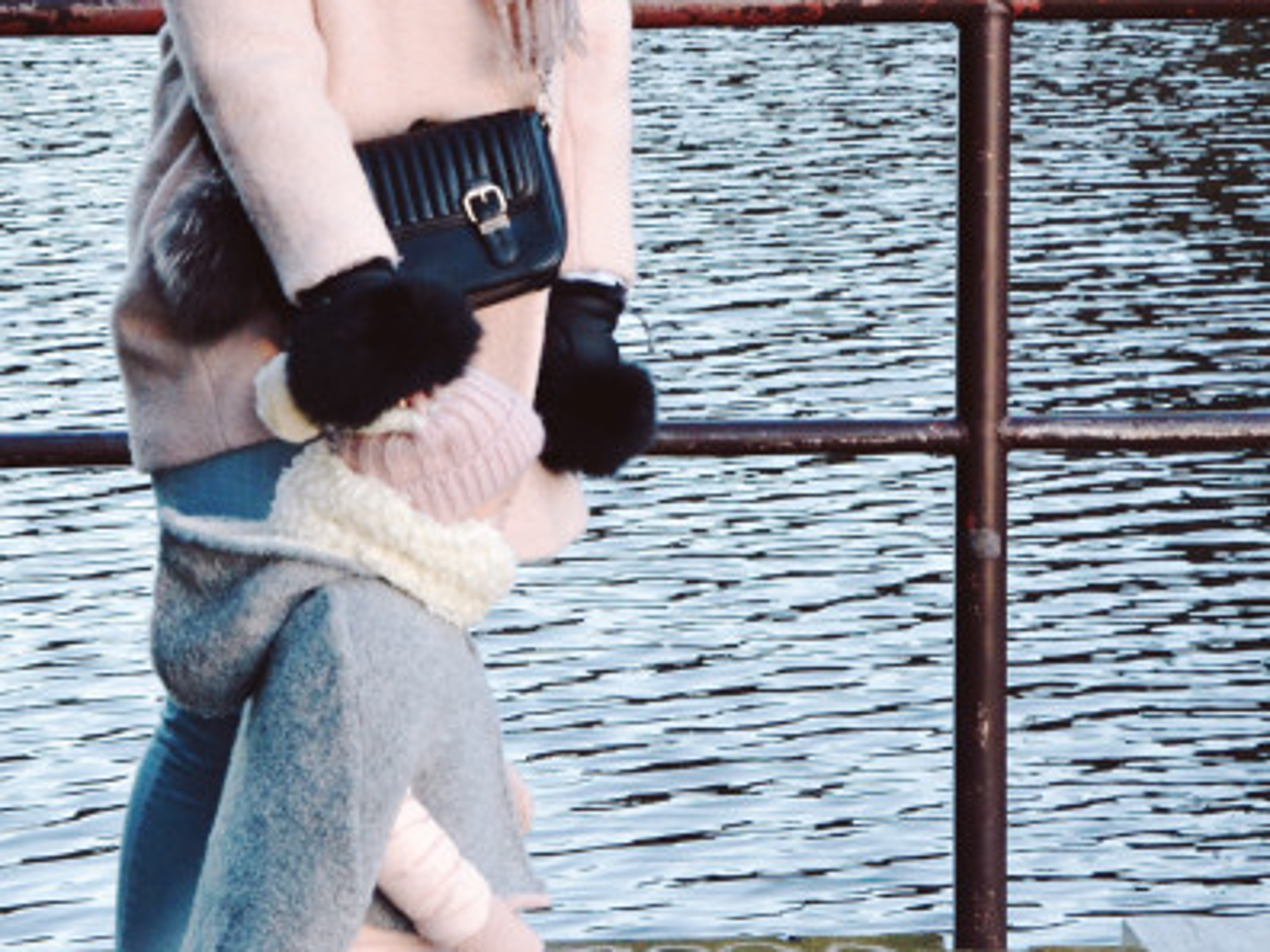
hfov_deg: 11.7
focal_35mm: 169
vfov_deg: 8.8
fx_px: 6200
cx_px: 279
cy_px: 197
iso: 1600
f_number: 9
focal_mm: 58
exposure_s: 1/200
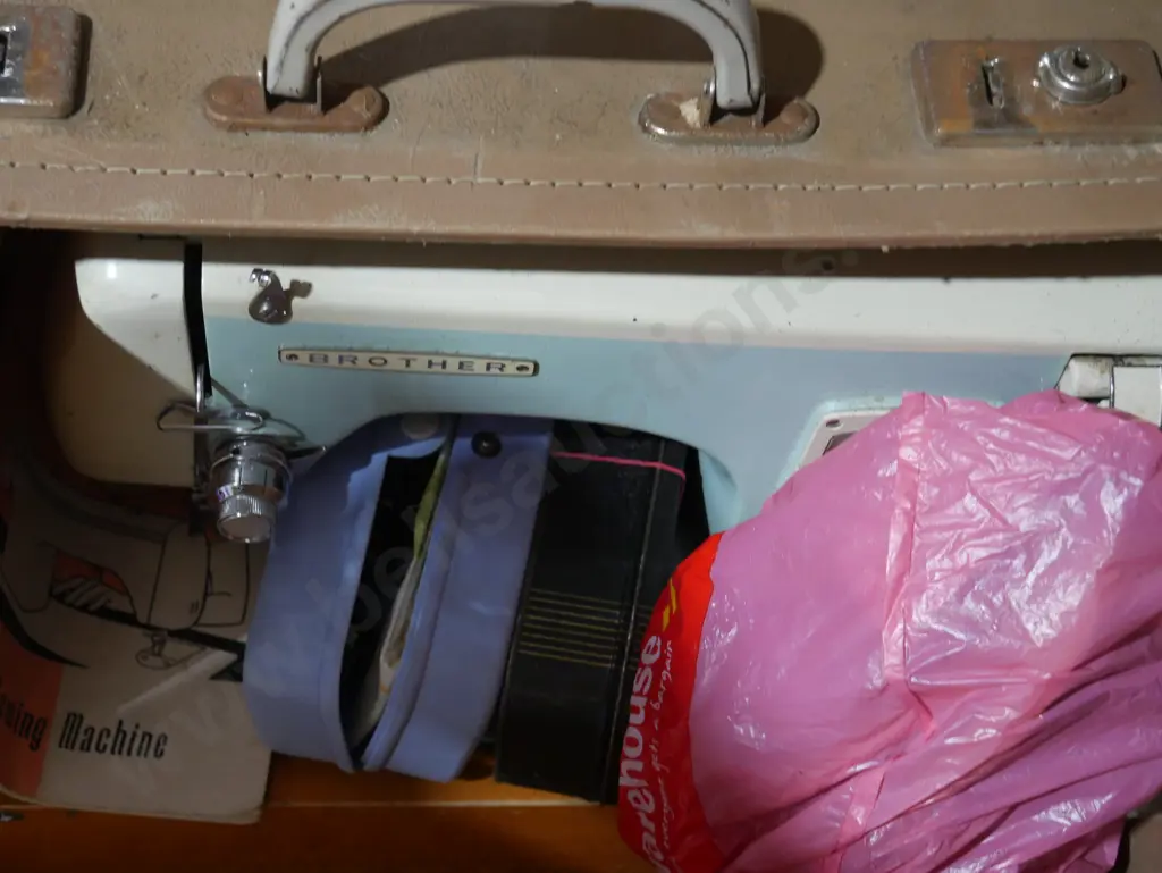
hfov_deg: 32.2
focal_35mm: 60
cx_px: 581
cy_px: 436
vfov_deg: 24.4
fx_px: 2015
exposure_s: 1/60
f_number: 5.4
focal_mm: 30
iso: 1250
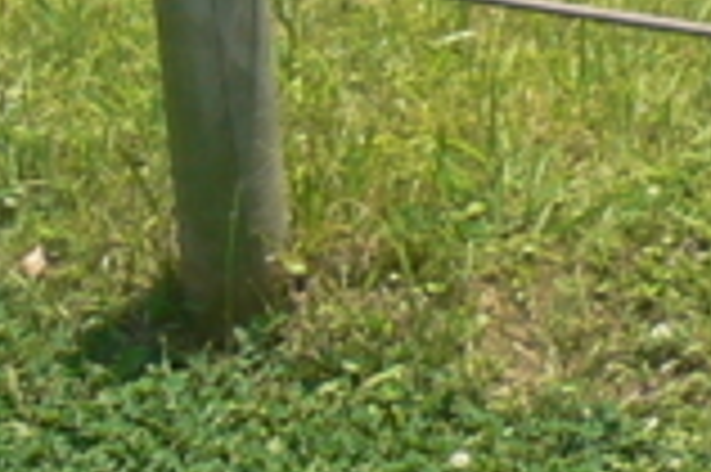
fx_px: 4794
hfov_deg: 7.9
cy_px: -1097
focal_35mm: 243
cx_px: 1701
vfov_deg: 5.2
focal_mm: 6
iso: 80
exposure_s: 1/320
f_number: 5.6
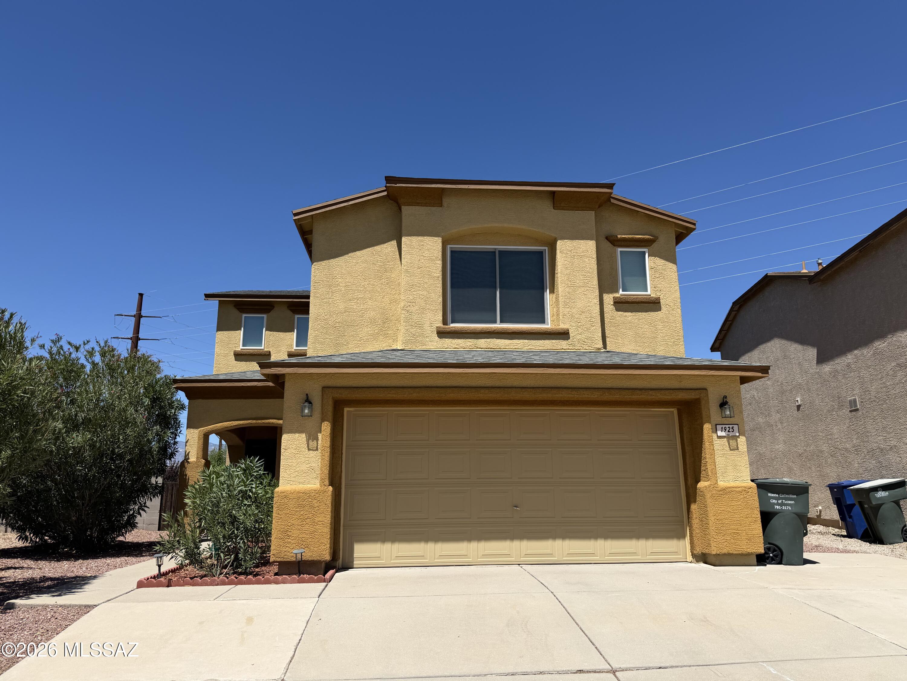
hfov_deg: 71.6
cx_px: 454
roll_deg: +1.4
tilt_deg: +12.9
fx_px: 629
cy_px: 340
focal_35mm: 24
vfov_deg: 56.8
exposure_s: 1/4975
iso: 80
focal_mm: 6.76
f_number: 1.78
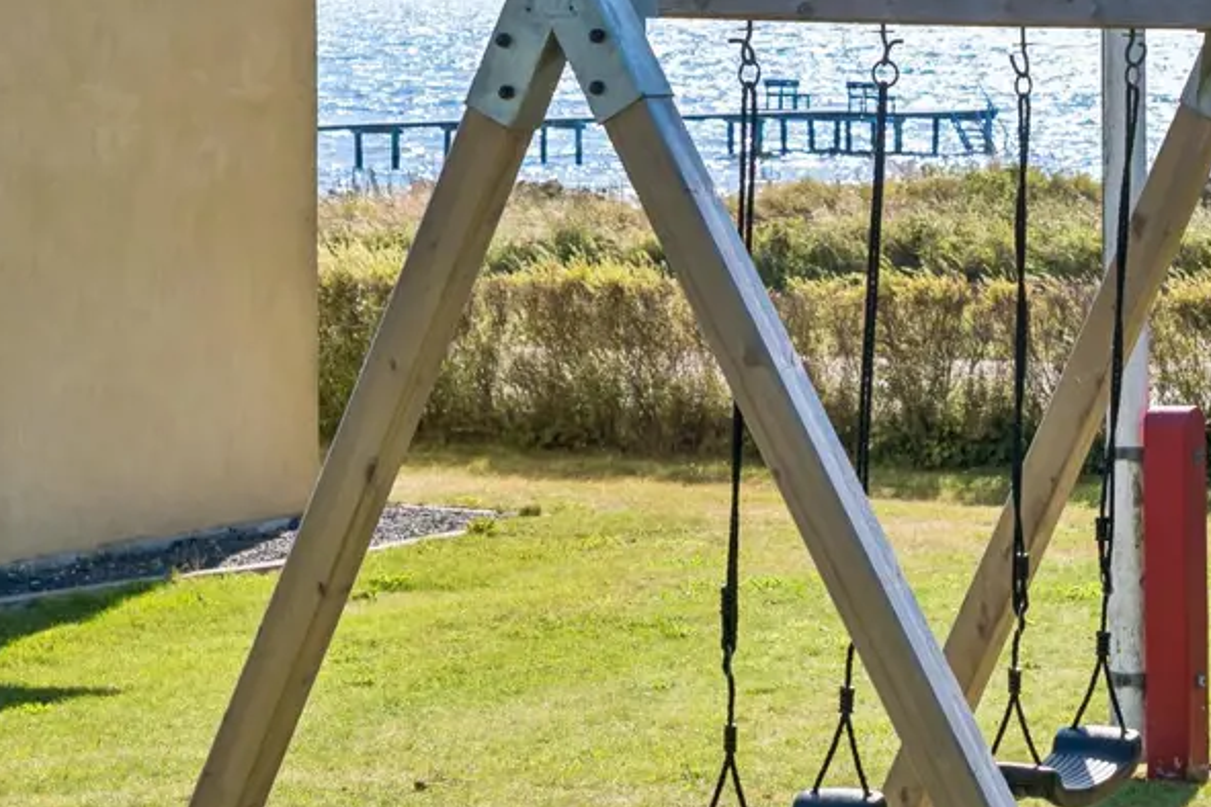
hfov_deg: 14.3
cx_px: 746
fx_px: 4810
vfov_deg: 9.5
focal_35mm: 143
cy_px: 8
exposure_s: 1/1250
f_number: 5.6
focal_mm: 44
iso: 200
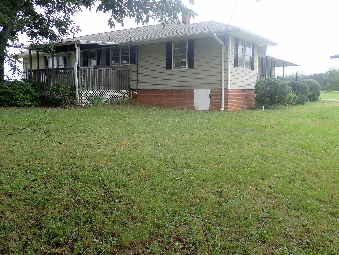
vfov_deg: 44.2
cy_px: 128
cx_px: 170
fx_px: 313
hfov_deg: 56.8
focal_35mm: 32
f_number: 3.2
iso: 100
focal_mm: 5.87
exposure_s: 1/200
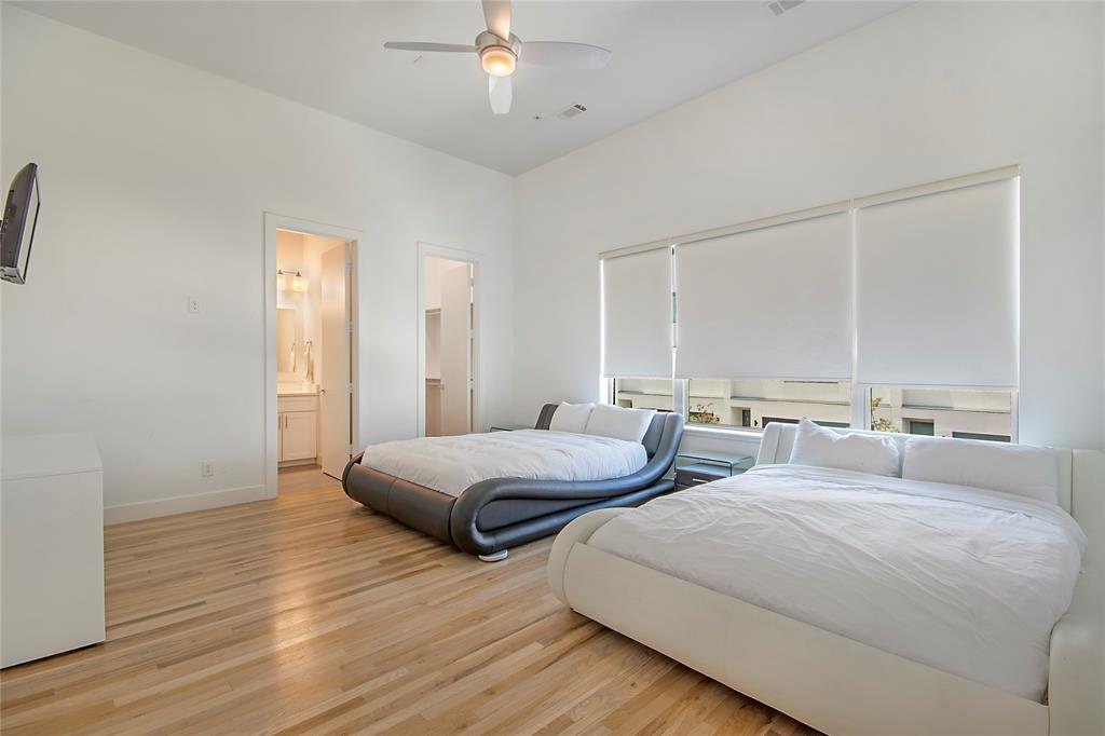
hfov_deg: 100.4
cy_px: 368
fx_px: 460
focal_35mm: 15
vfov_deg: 77.3
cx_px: 552
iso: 100
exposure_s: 1/40
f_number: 11
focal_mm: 10
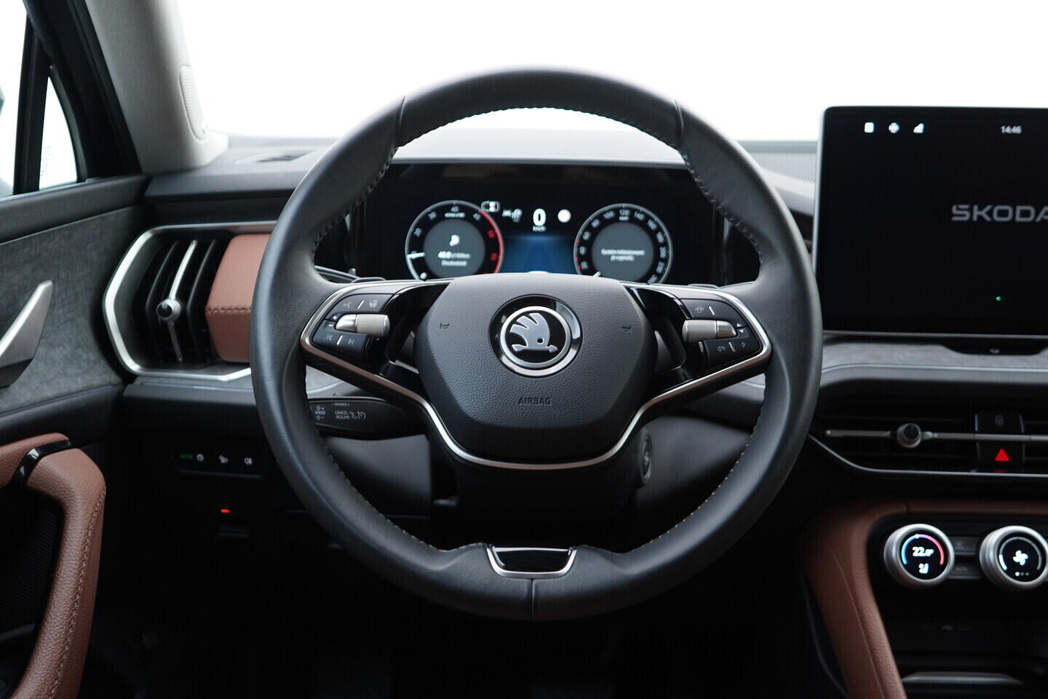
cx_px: 524
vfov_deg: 36.9
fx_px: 1048
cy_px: 350
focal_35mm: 36
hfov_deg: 53.1
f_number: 2.8
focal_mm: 24
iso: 250
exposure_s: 1/40
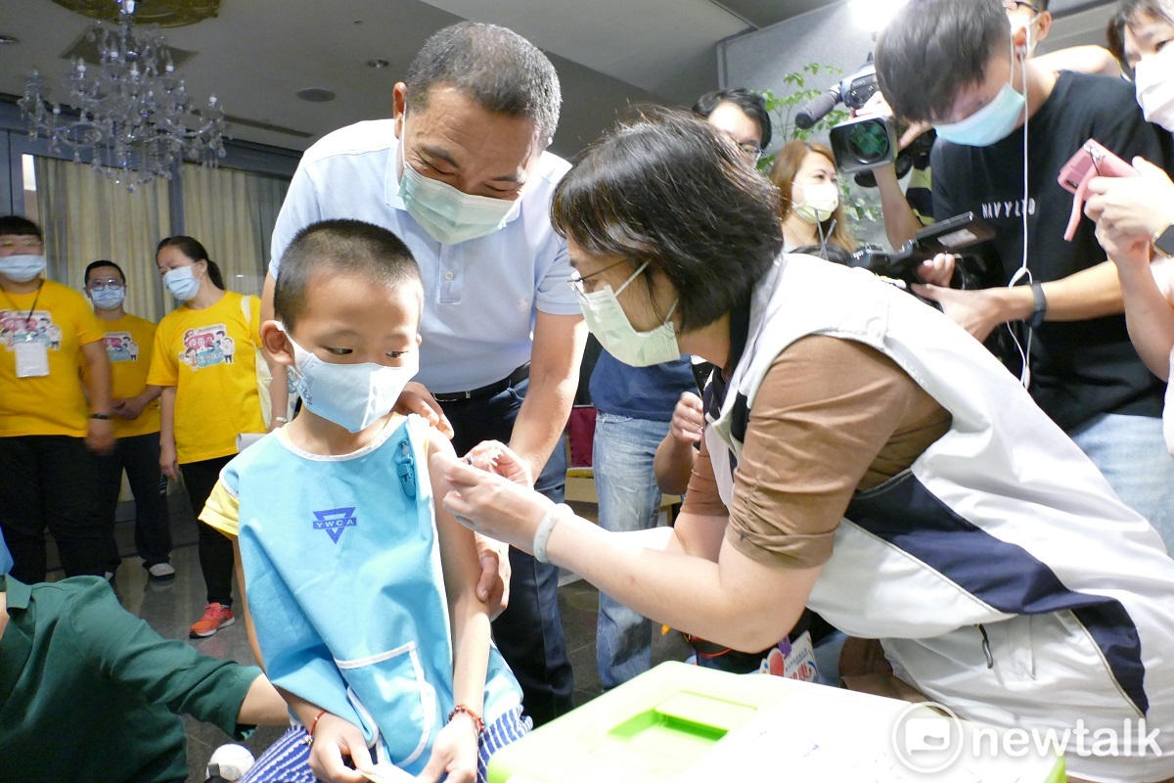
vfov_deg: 51.3
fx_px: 815
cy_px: 392
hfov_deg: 71.5
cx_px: 587
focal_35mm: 25
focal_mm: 9.12
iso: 1600
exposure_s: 1/30
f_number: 2.8
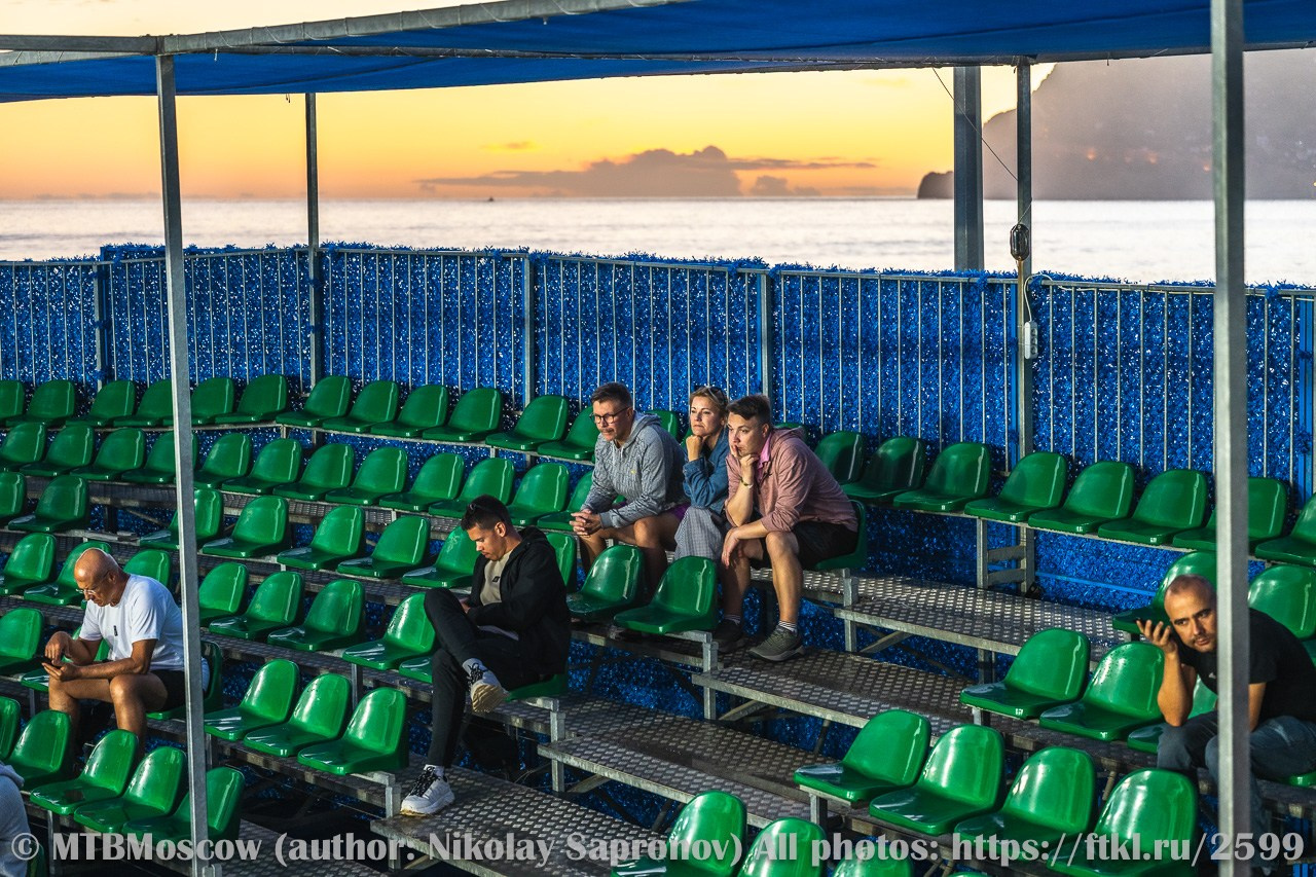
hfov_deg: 28.8
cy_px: 438
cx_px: 658
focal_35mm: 70
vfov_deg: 19.5
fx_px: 2558
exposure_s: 1/320
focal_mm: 70
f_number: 2.8
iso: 640
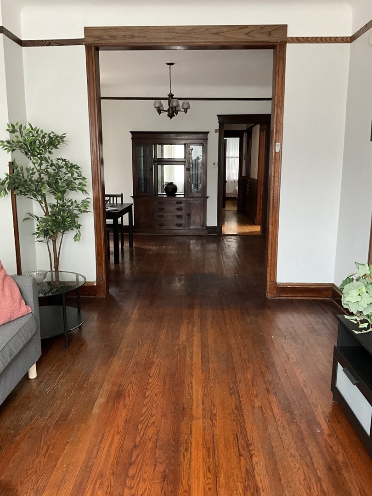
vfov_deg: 61.7
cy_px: 248
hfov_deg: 48.2
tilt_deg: -11.9
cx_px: 186
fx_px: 416
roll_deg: +0.9
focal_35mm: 29
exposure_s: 1/60
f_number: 1.8
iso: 250
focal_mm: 3
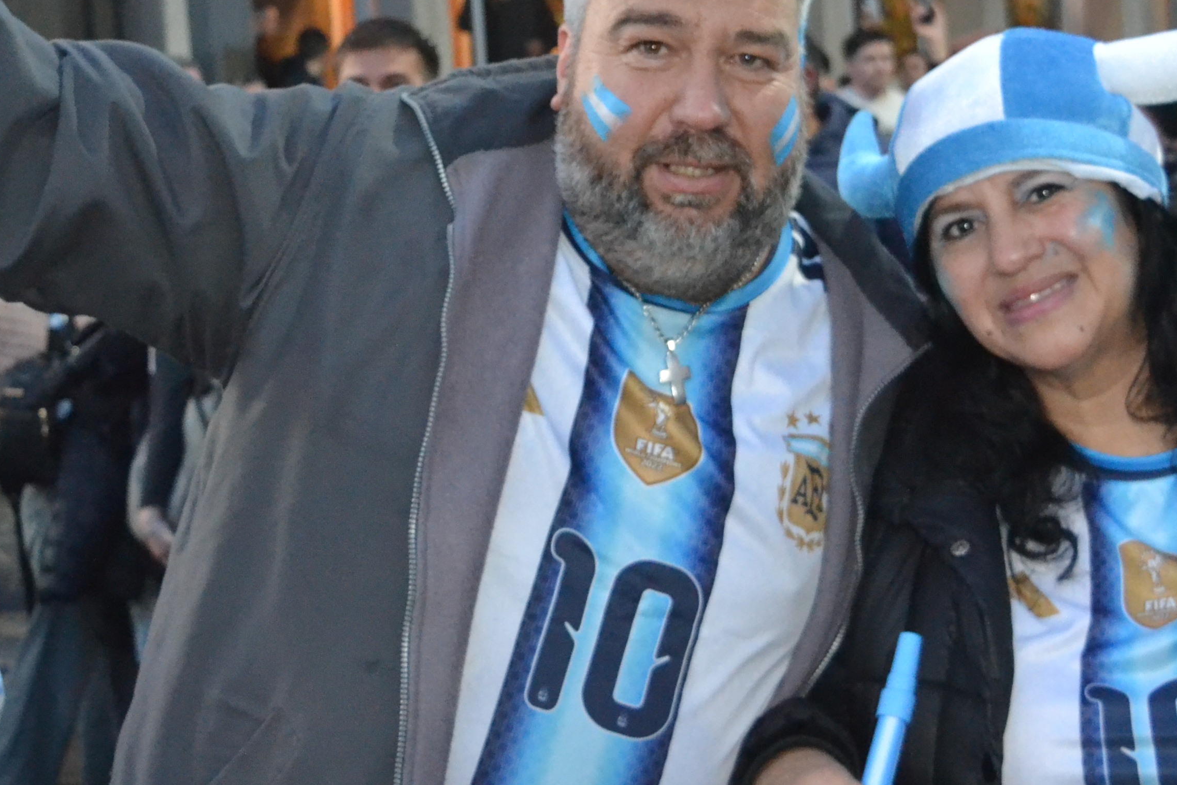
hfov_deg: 27.7
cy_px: 235
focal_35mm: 73
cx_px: 600
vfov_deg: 18.6
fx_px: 2387
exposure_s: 1/60
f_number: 4
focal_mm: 24
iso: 3200
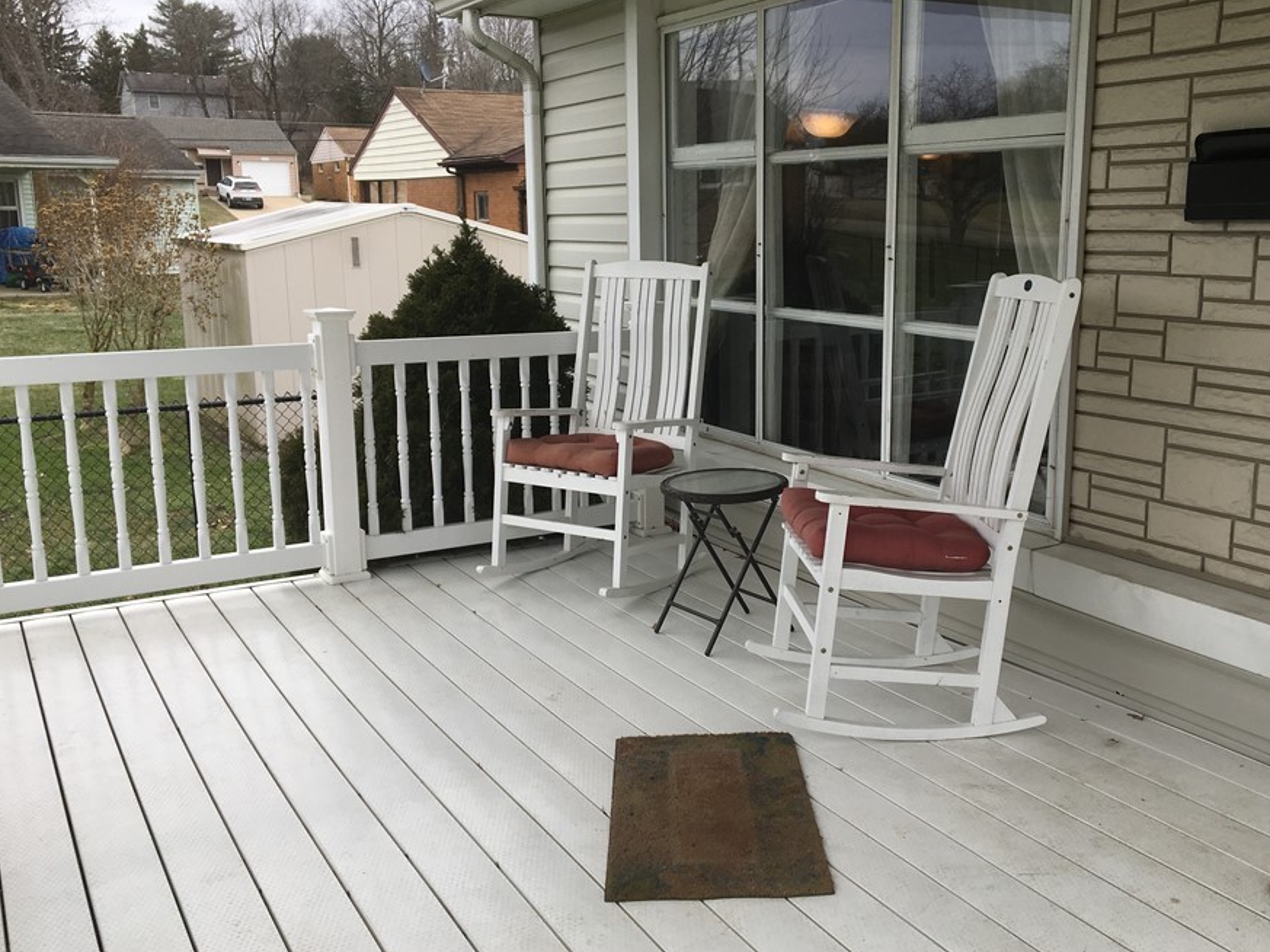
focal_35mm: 34
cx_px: 726
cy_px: 458
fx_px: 1248
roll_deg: -0.7
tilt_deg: -11.0
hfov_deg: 53.8
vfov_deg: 41.8
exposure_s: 1/503
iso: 25
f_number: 2.2
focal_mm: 4.15
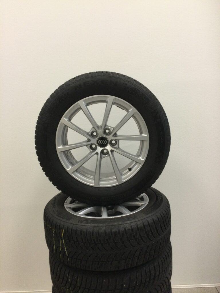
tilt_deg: -10.8
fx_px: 263
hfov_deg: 45.4
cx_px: 110
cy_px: 146
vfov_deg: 58.4
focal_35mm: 31
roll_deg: +4.4
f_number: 2.4
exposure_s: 1/33
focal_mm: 3.3
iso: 125
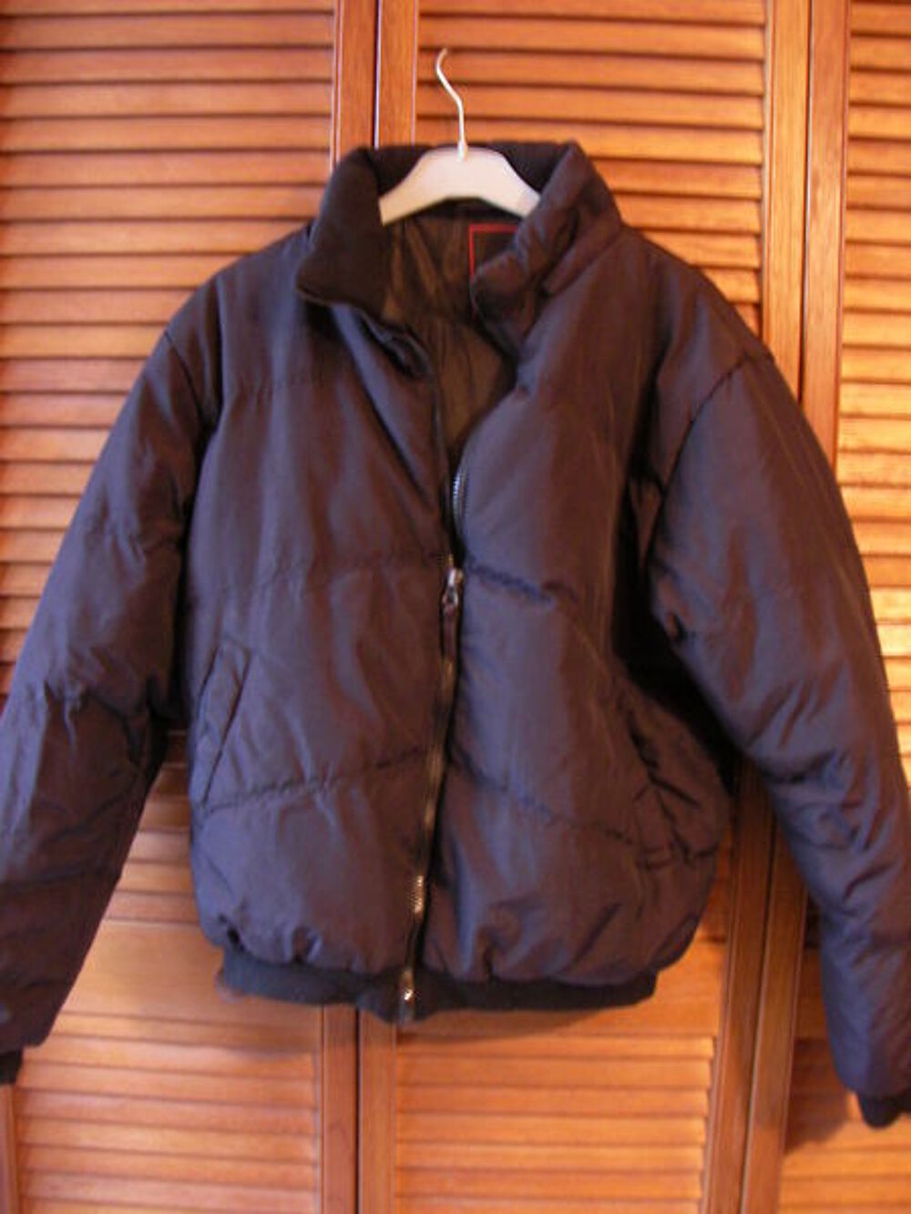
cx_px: 456
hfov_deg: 35.1
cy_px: 607
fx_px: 1438
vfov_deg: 45.8
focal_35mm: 41
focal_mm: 6.3
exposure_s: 1/2
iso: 200
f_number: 3.5
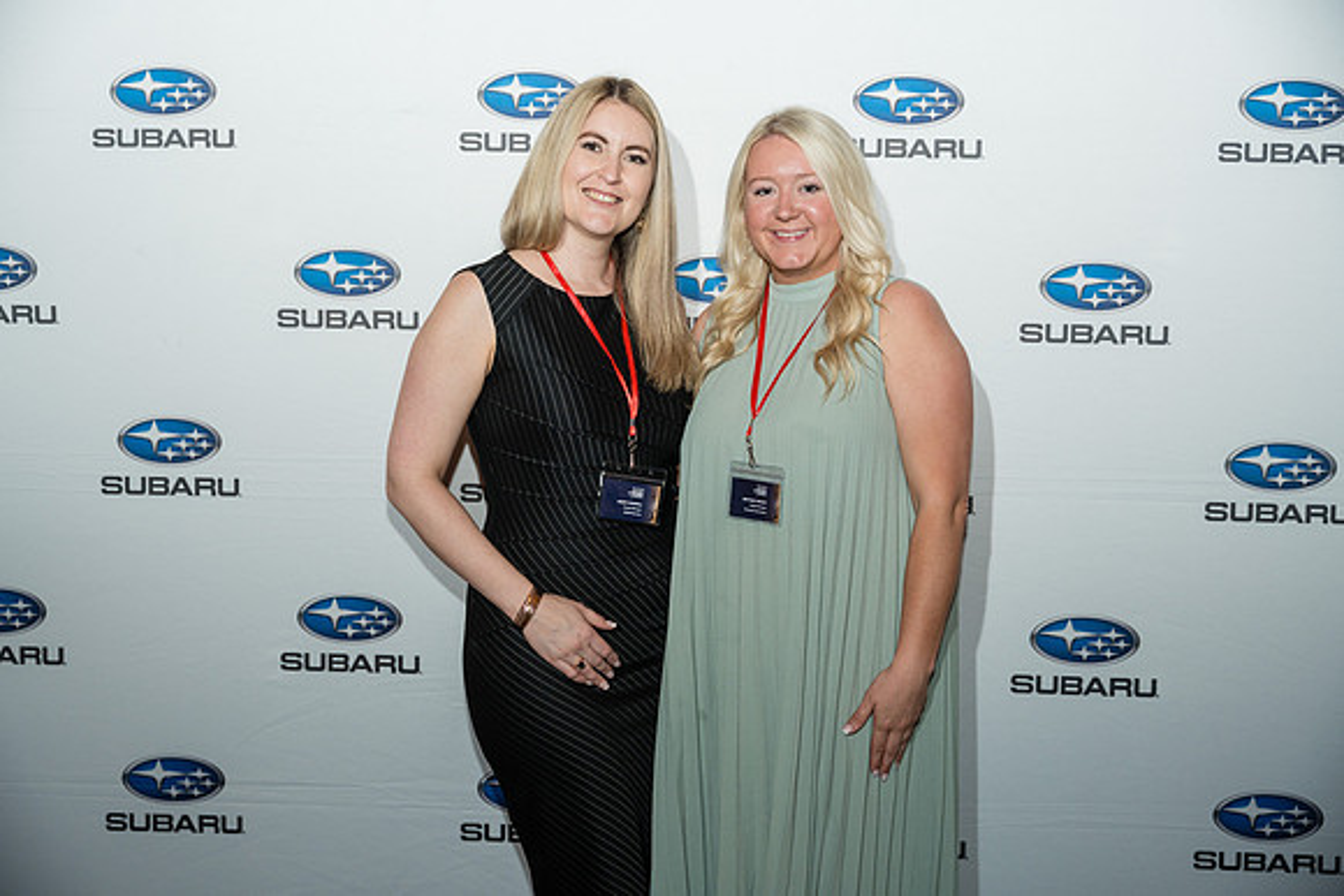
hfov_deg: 40.6
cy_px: 448
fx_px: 1816
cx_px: 661
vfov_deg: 27.7
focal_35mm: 49
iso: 640
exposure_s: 1/250
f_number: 2.8
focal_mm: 47.2
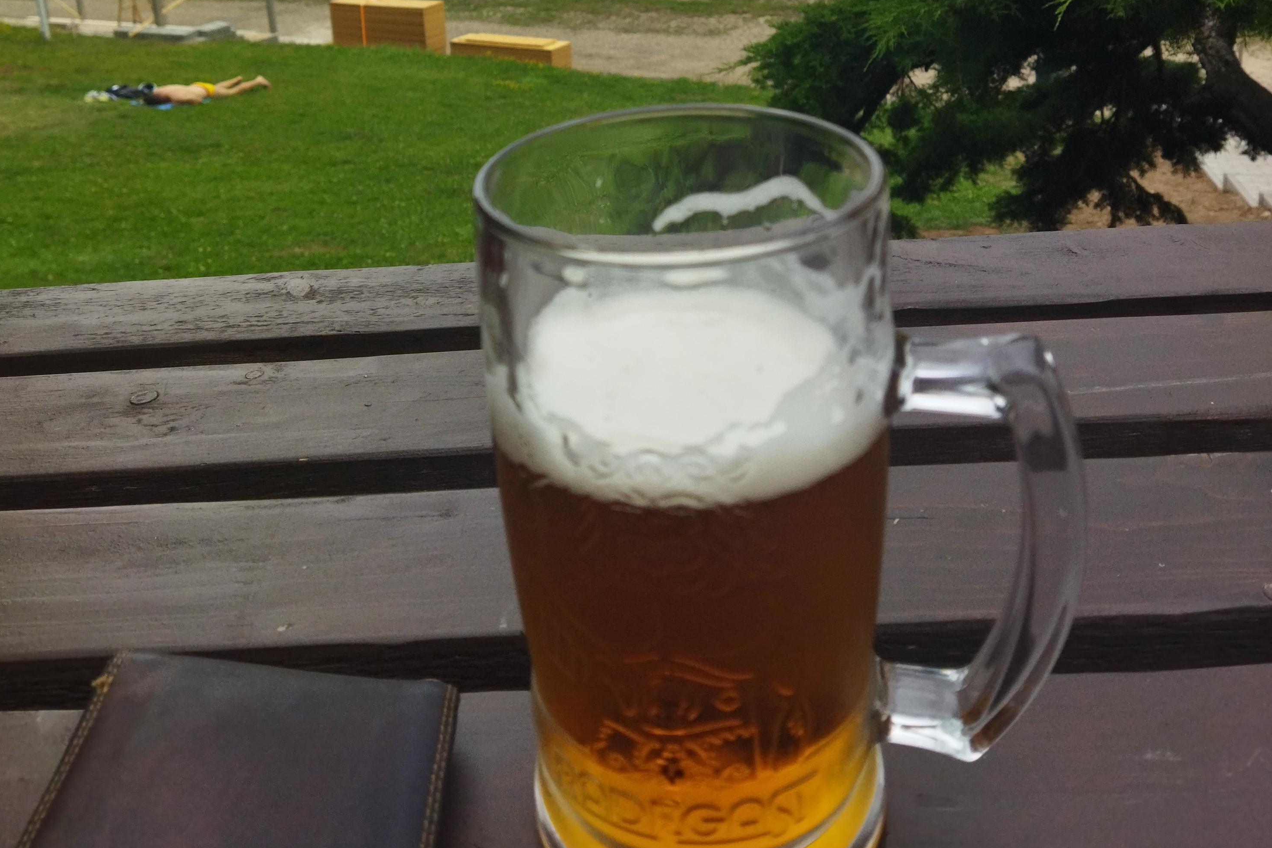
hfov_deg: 50.7
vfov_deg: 33.4
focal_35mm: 38
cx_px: 636
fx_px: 1343
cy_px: 100
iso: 98
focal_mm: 4.71
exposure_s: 1/2251
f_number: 1.79
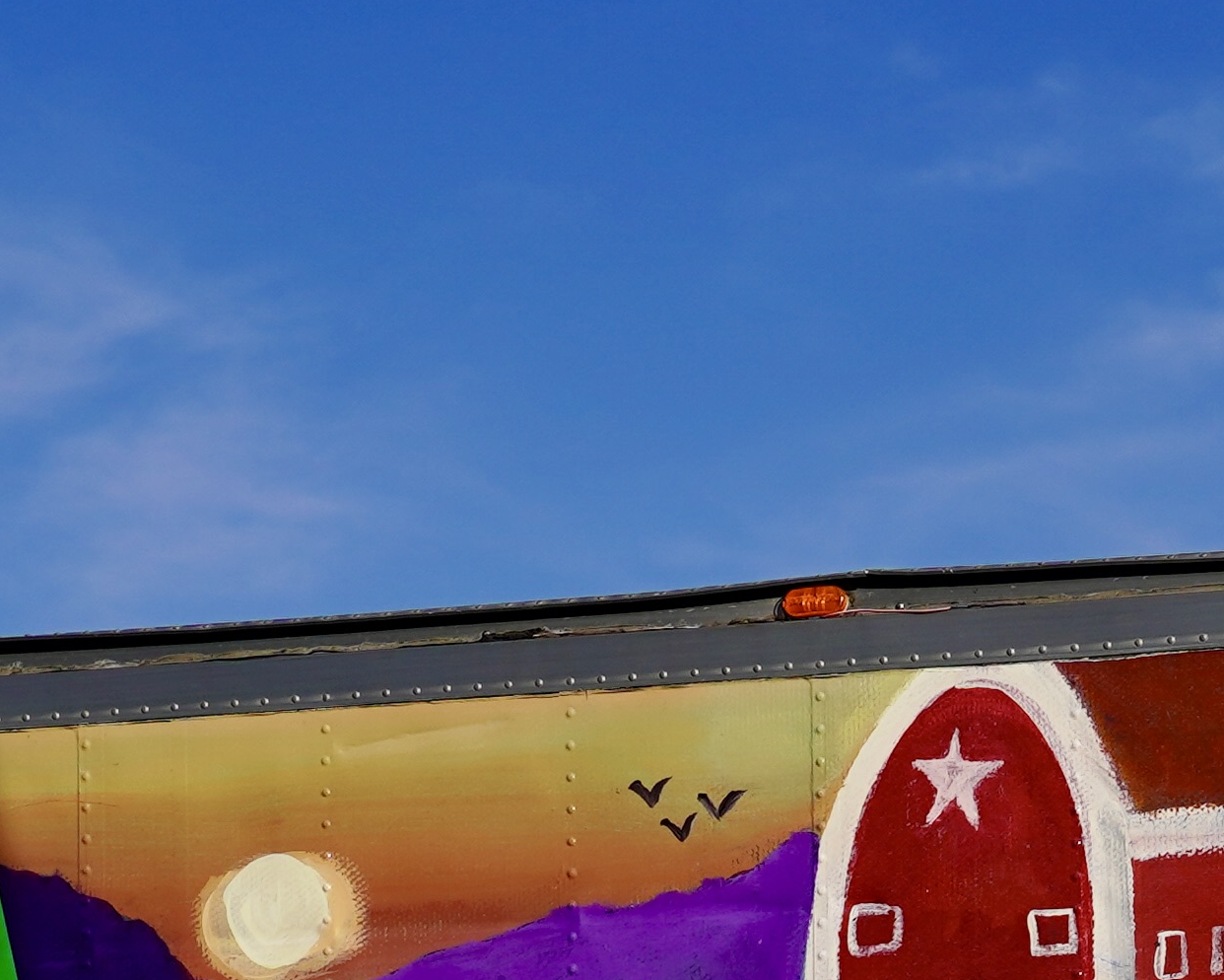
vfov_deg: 10.5
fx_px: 4927
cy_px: 1944
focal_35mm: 136
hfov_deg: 14.0
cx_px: 1061
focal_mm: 30
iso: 100
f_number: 5
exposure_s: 1/1250
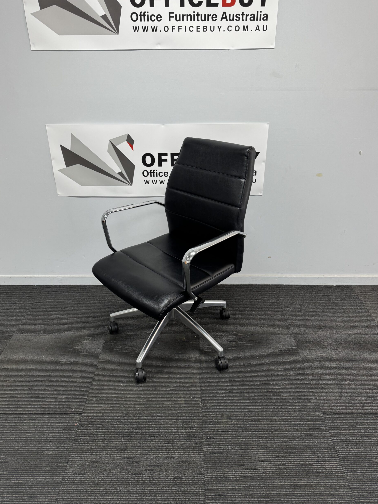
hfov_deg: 54.9
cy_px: 249
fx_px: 364
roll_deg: +0.3
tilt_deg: -27.2
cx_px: 186
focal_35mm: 25
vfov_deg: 69.4
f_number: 1.78
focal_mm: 6.76
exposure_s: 1/50
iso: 125
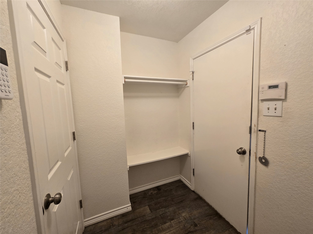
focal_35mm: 13
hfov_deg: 106.2
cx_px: 156
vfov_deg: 89.9
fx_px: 118
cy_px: 117
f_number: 2.2
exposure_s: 1/60
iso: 160
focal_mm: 2.2
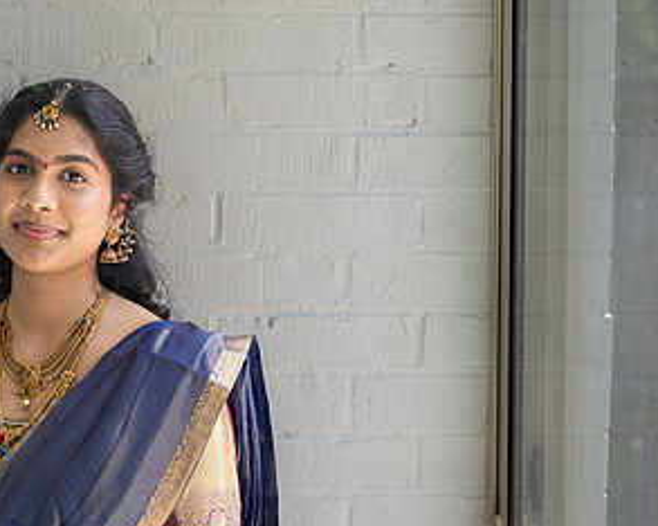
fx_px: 2608
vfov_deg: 11.5
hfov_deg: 14.2
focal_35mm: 134
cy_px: 320
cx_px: 70
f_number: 4
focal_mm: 70
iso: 200
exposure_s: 1/250
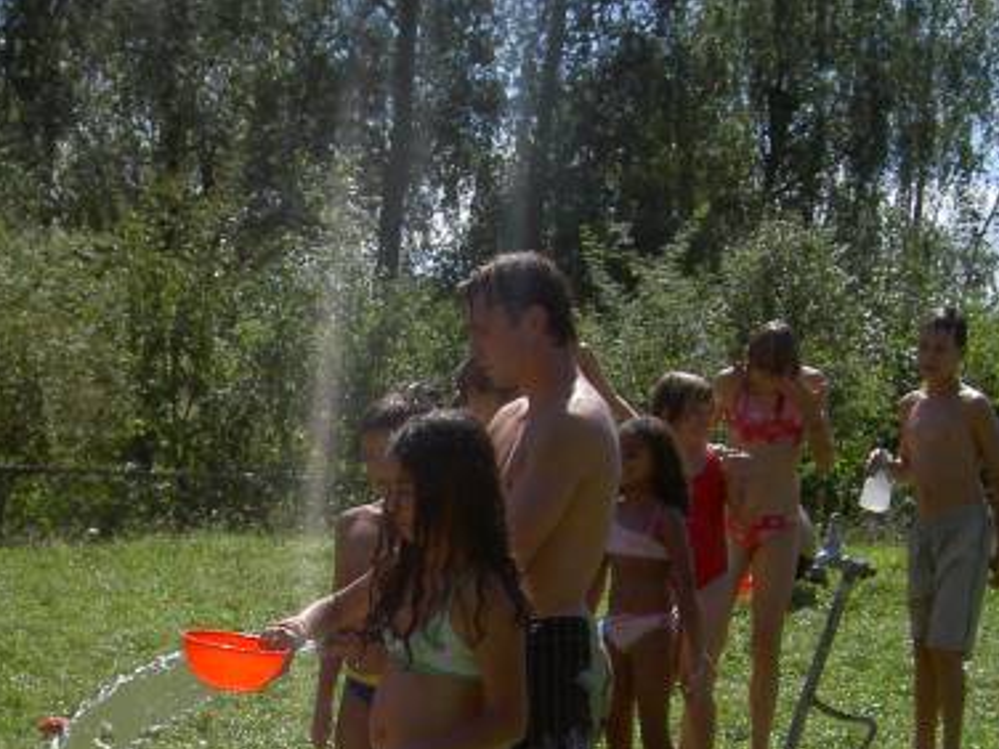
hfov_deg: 23.4
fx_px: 2395
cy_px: 749
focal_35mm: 83
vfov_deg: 17.4
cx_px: 282
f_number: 4.7
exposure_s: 1/500
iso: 100
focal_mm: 8
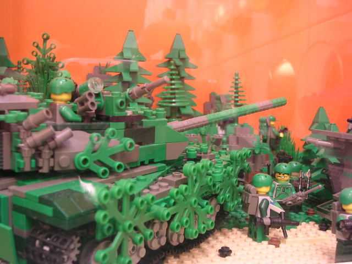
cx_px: 176
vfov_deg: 35.1
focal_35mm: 41
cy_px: 132
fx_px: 417
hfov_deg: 45.8
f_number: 2.9
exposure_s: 1/6
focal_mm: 6.2
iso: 100
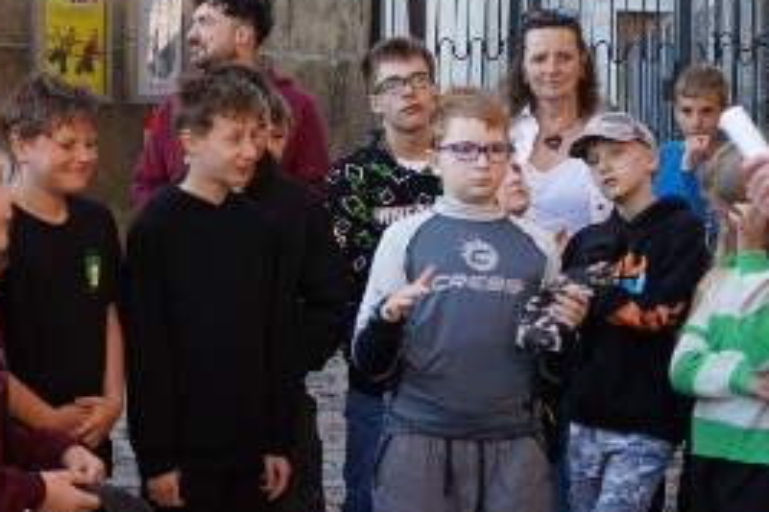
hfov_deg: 19.1
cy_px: 171
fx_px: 2243
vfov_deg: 13.0
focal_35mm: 105
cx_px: 697
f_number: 4
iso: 125
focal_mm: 35
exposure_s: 1/160
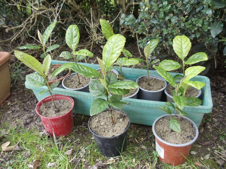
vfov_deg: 32.9
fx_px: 287
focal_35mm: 44
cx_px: 113
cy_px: 84
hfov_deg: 42.9
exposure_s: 1/100
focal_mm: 6
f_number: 3.5
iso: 400
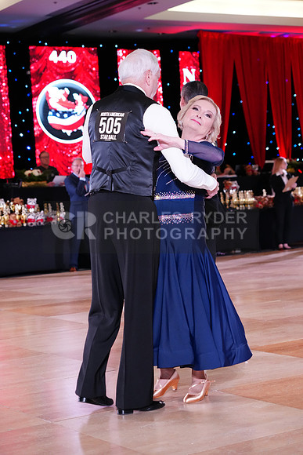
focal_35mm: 76
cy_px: 228
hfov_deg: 18.0
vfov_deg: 26.6
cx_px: 152
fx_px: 959
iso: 3200
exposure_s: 1/250
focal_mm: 76
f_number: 4.5
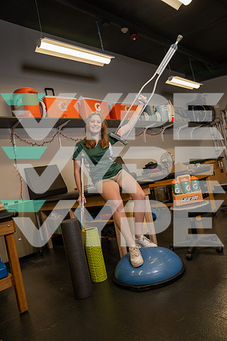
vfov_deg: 73.7
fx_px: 227
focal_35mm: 24
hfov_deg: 53.1
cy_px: 170
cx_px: 114
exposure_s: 1/250
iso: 400
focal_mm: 24
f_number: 3.5
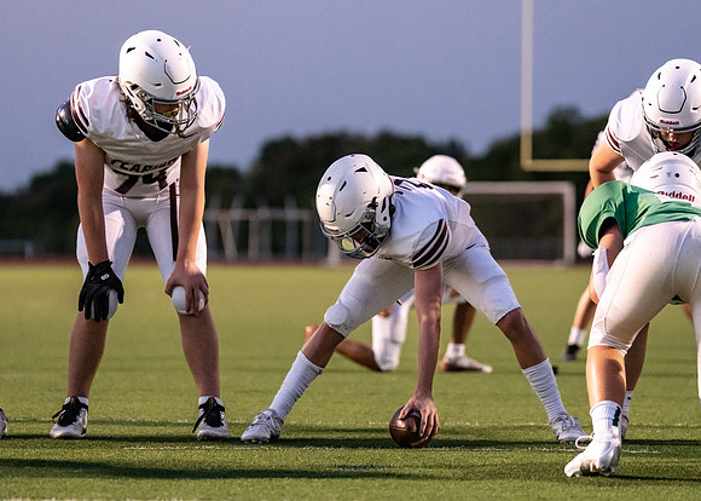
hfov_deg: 10.7
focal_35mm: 189
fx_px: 3758
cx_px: 375
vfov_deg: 7.6
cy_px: 254
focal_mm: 141
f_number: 2.8
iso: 3200
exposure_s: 1/1000
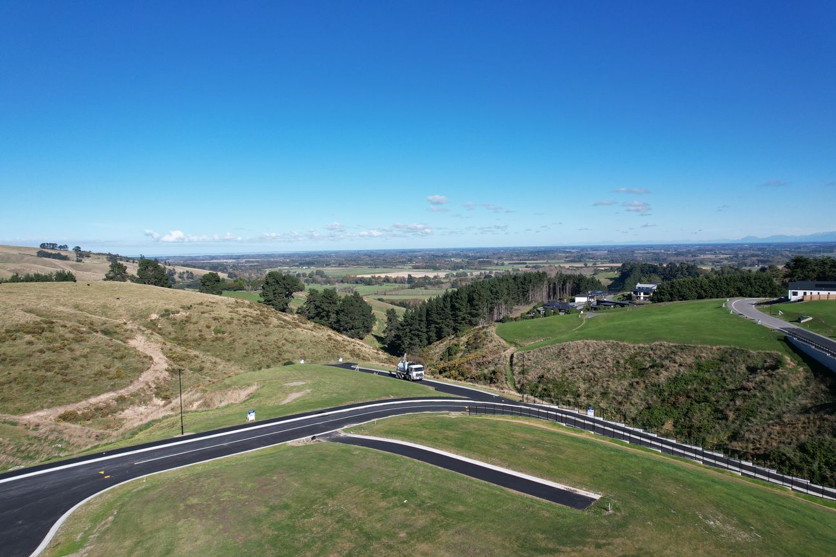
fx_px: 511
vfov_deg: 57.2
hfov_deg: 78.6
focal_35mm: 22
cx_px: 418
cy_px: 278
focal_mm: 8.38
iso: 100
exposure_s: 1/2000
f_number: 2.8
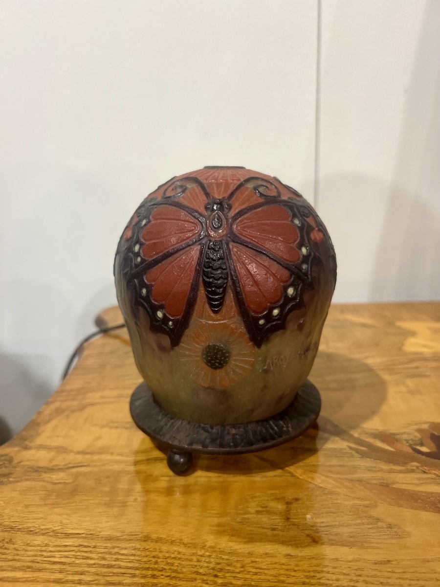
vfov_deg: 67.3
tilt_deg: -14.4
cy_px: 294
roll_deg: -1.1
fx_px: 441
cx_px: 220
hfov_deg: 53.1
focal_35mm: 26
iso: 125
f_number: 1.5
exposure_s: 1/100
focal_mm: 5.7
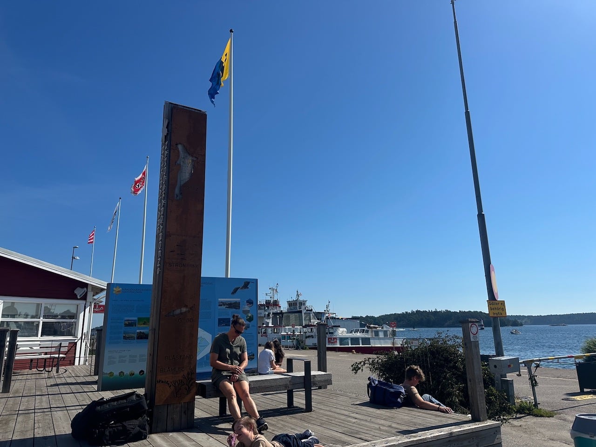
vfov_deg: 56.8
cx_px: 298
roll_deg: +1.3
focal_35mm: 24
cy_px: 224
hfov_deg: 71.6
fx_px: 413
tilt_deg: +15.5
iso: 80
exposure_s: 1/8197
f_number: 1.78
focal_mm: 6.86
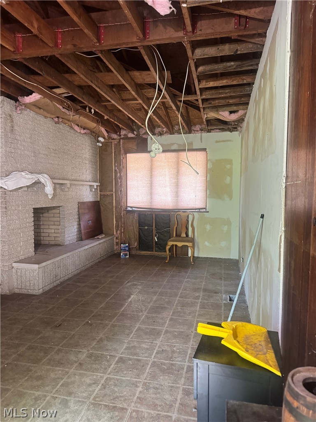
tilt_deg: -3.2
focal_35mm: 24
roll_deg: +0.2
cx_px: 158
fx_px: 292
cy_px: 211
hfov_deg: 56.8
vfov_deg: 71.6
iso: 640
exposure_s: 1/60
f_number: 1.78
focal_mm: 6.76
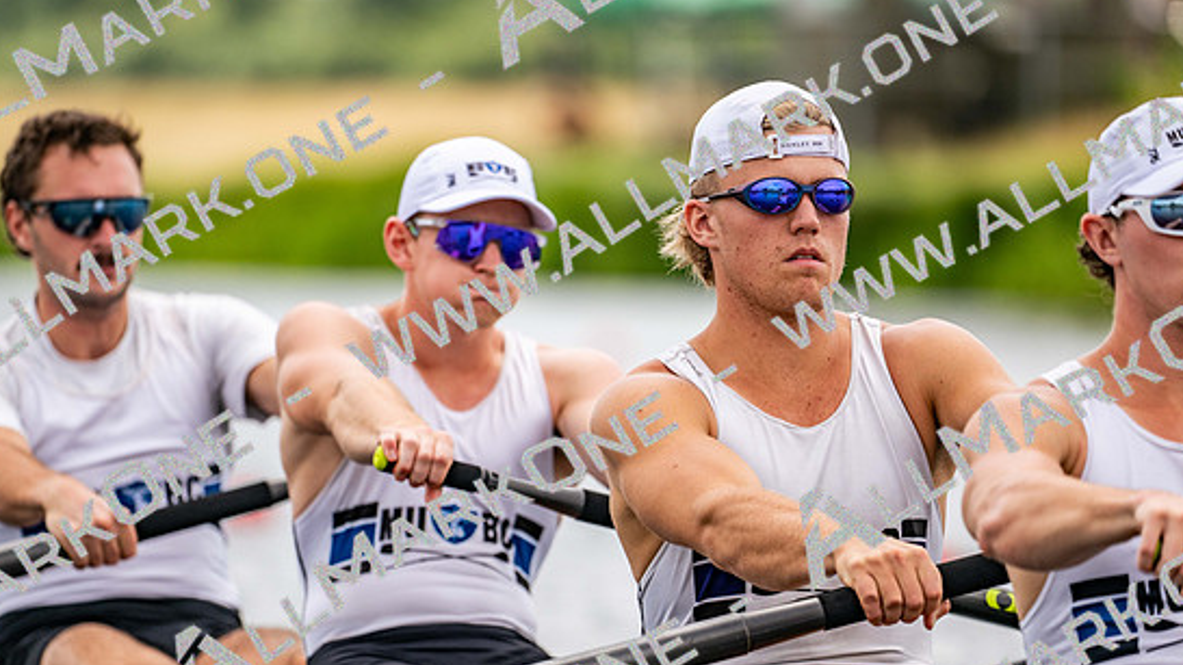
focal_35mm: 445
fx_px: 13958
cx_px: 613
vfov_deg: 2.7
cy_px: 386
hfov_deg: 4.9
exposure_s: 1/2500
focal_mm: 400
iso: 360
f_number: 4.5
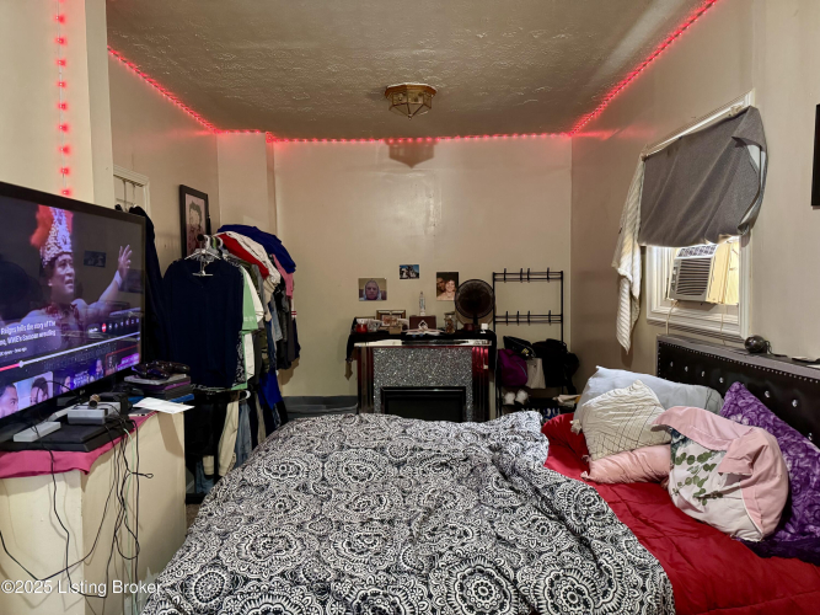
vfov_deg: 56.8
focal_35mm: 24
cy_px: 308
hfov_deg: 71.6
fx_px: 568
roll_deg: +0.9
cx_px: 410
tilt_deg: -3.7
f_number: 1.78
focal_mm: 6.76
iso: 1000
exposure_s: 1/40
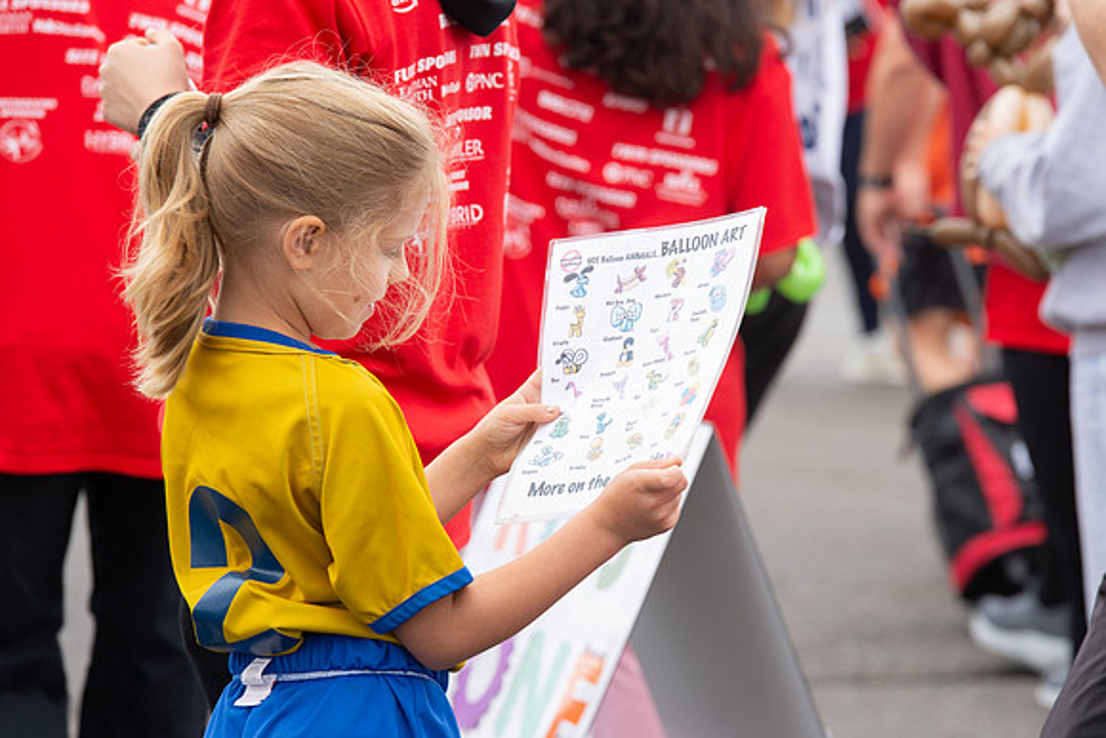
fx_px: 6855
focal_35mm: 223
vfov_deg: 6.2
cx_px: 617
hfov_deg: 9.2
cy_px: 412
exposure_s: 1/200
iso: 640
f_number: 6.3
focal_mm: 200
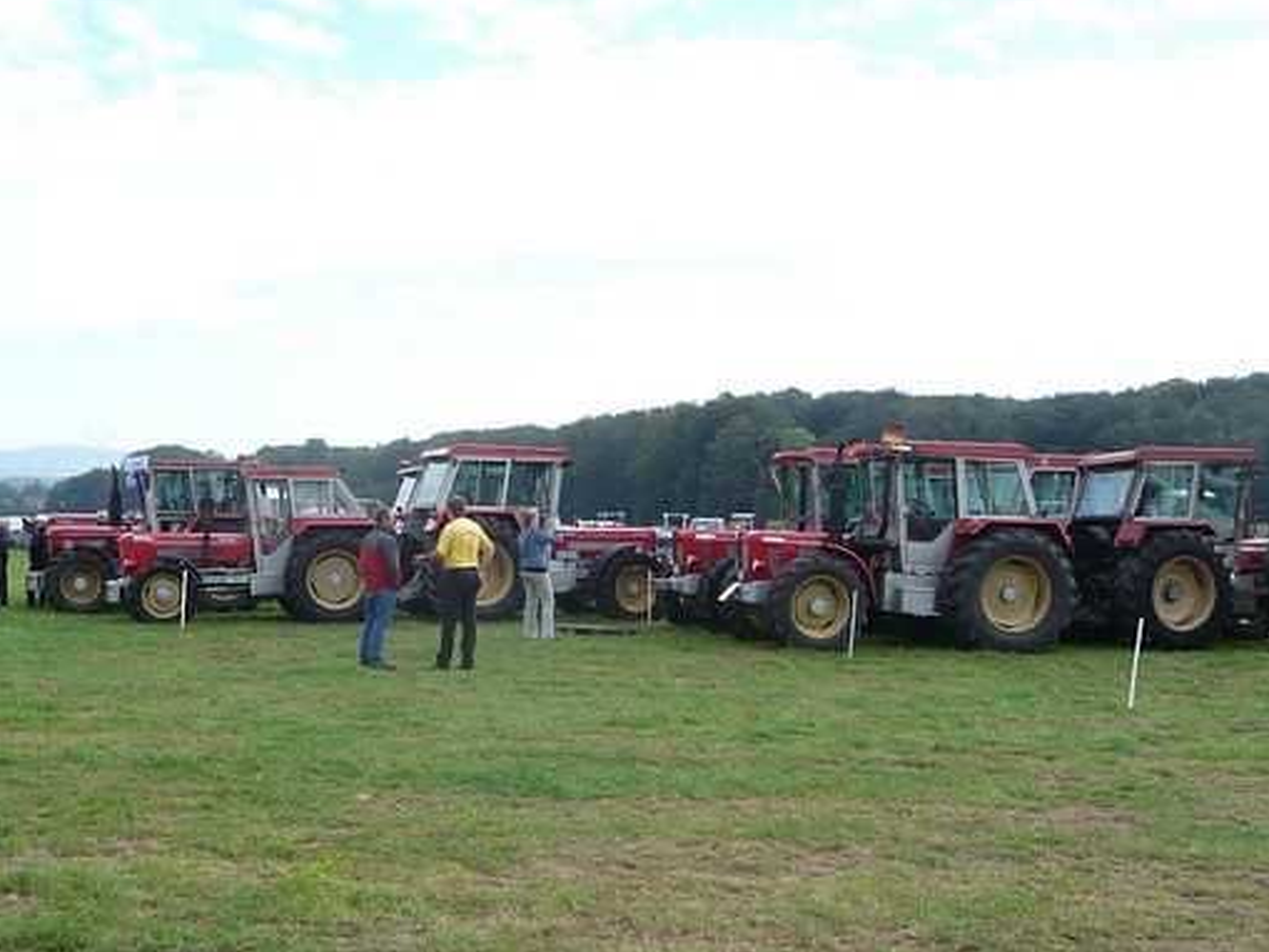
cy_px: 708
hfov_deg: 42.6
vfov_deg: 32.3
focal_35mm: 44
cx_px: 476
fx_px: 1613
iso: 100
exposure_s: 1/400
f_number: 3.3
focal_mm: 4.7
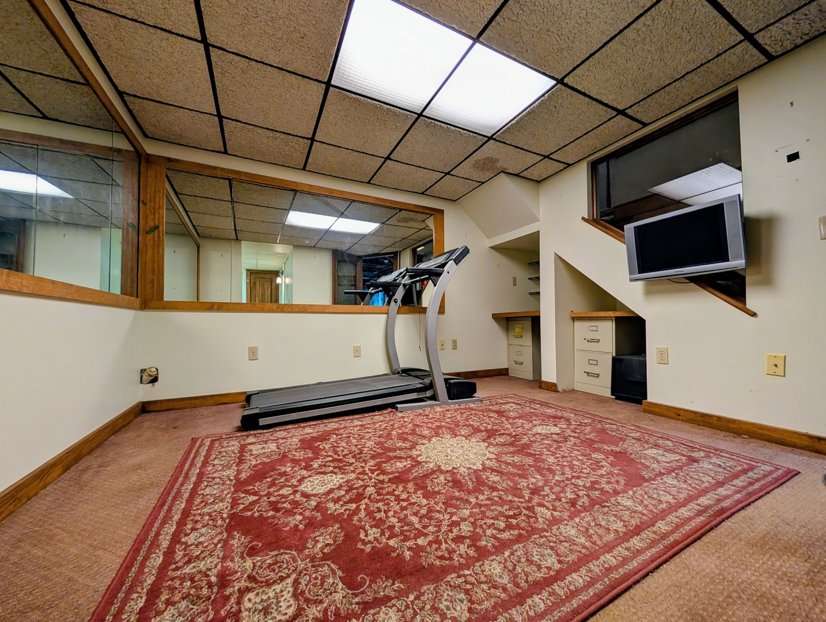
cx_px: 413
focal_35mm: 12
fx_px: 287
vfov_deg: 94.7
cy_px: 311
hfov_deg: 110.5
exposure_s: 1/40
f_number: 1.7
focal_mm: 2.02
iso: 56
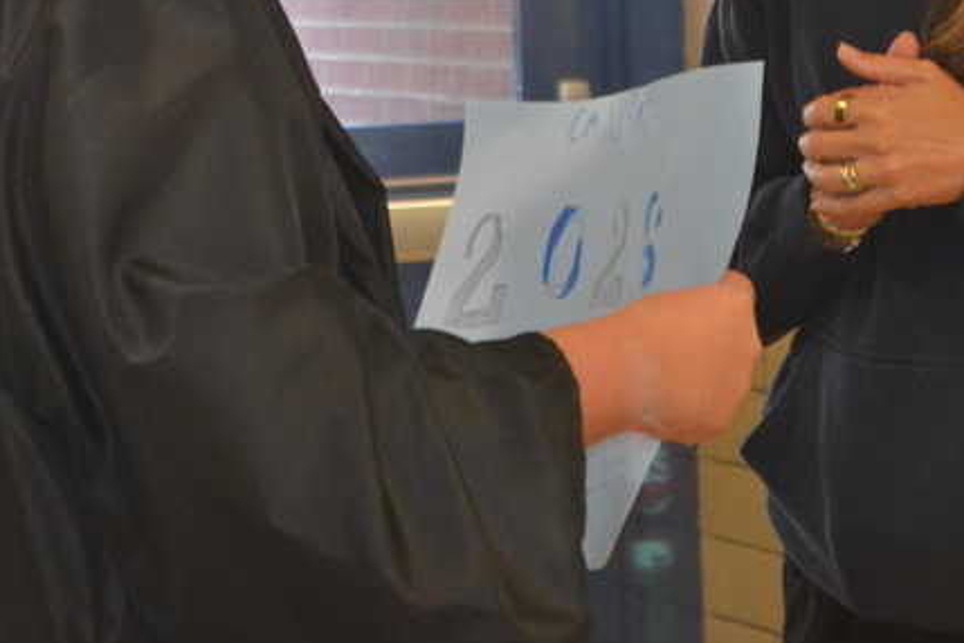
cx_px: 391
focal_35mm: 179
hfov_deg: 11.5
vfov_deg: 7.6
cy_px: -48
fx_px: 4793
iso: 1600
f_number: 5.6
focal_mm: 50
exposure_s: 1/60
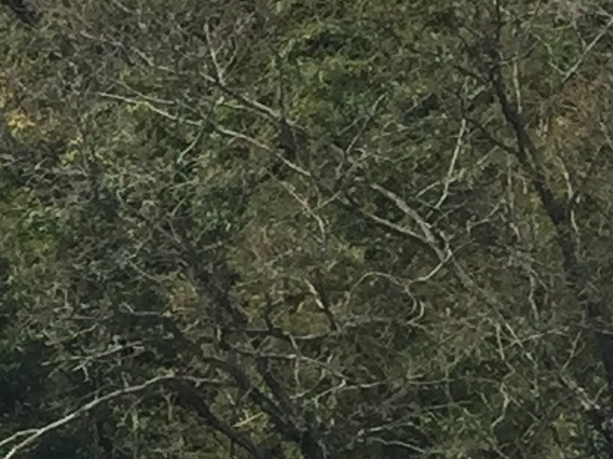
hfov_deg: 7.7
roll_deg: -1.8
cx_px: -1168
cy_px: 471
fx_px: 4036
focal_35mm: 228
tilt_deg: +14.4
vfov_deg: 6.5
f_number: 2.2
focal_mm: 4.15
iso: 32
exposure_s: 1/1130
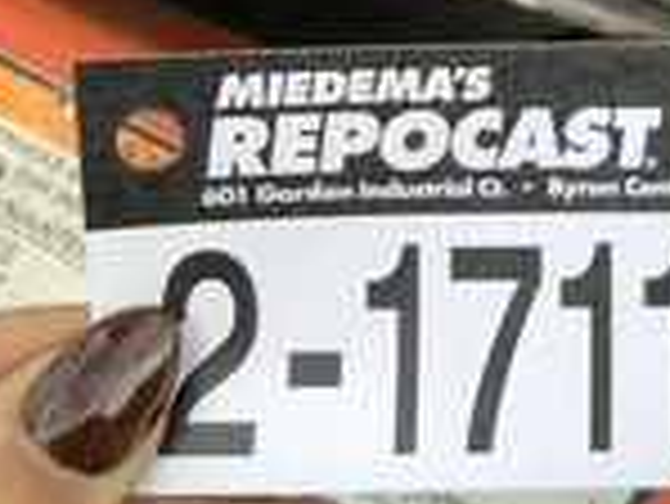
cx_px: 769
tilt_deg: -55.7
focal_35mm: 83
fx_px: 1608
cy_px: 40
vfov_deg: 17.5
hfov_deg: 22.0
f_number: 2.4
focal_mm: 3.3
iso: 25
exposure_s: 1/127
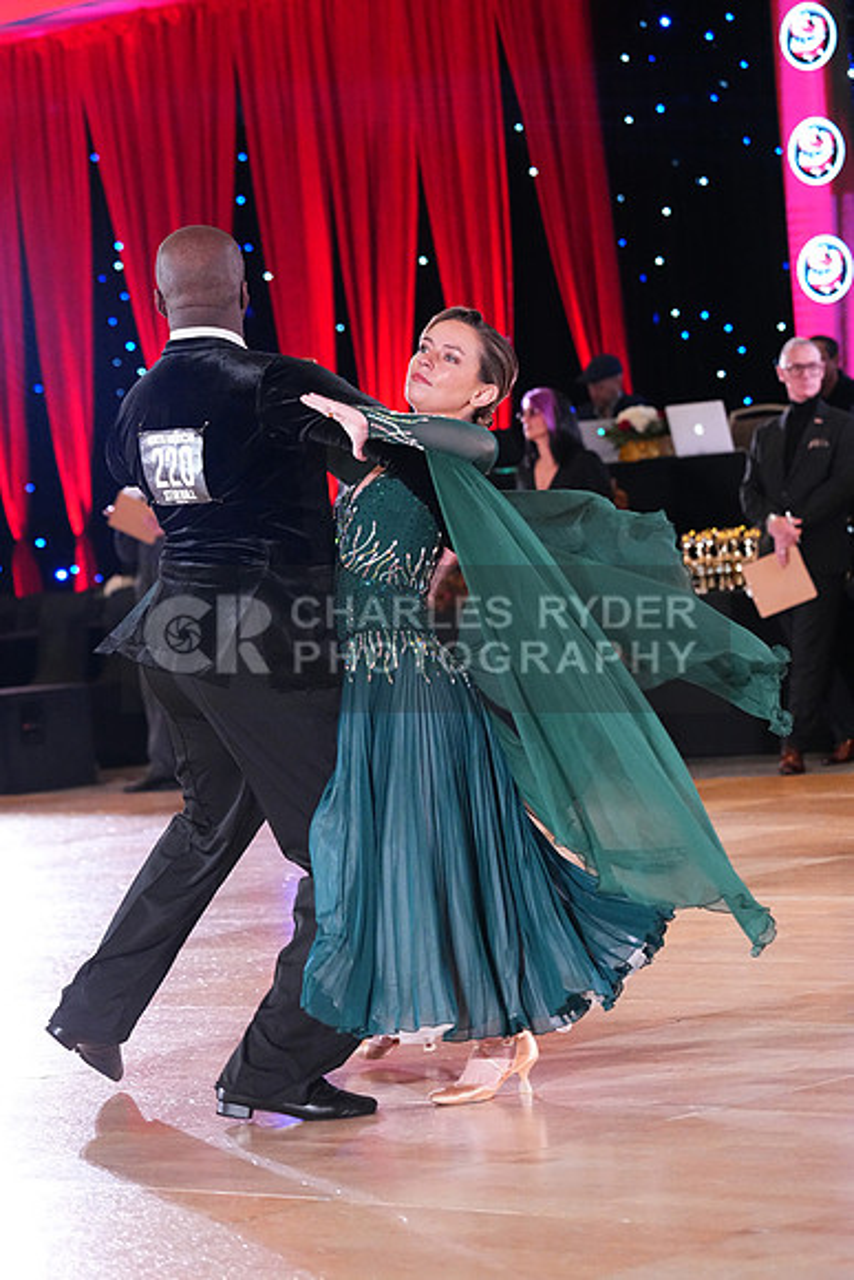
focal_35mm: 114
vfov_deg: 17.9
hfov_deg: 12.0
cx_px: 427
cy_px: 640
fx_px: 4054
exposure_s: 1/400
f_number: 4.5
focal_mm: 114
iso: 8000
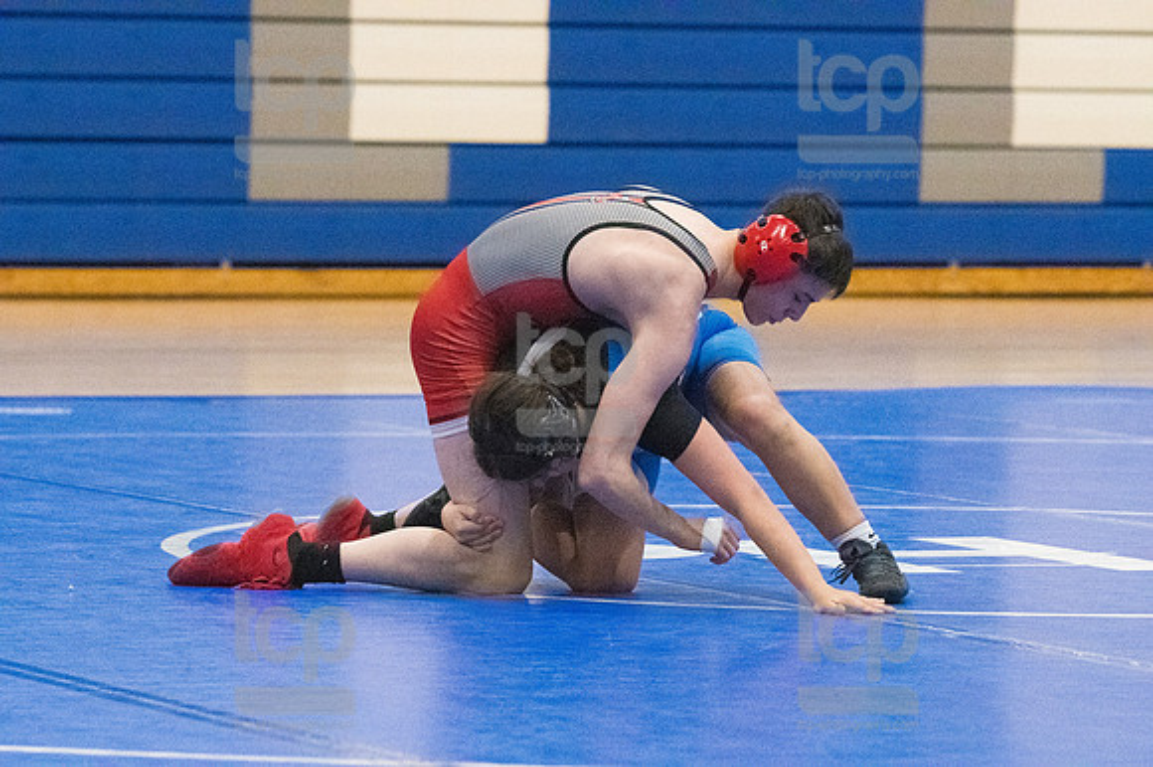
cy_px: 384
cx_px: 576
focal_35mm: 217
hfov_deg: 9.5
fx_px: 6946
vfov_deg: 6.3
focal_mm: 145
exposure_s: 1/1600
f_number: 4.5
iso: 10000
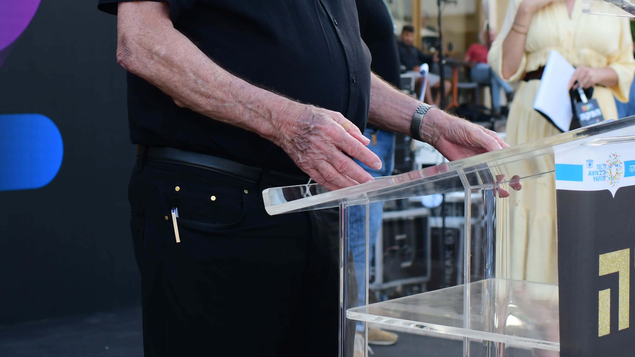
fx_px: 1381
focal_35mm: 82
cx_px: 206
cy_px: 68
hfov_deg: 25.7
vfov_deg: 14.6
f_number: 5
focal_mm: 35
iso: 400
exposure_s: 1/250
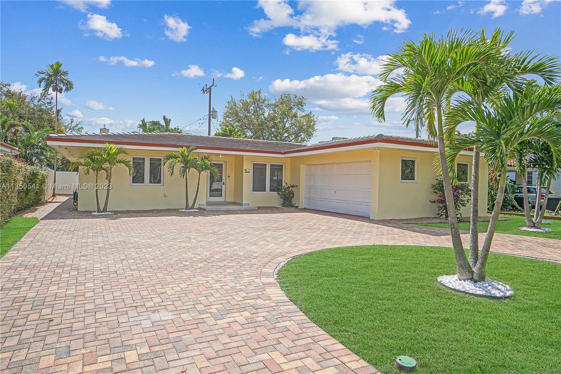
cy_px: 187
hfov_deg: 81.2
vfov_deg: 59.5
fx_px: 327
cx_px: 280
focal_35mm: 21
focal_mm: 14
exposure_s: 1/500
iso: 250
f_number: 9
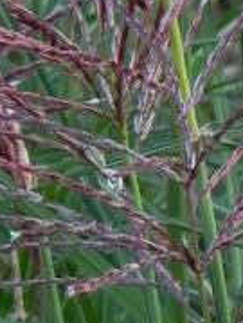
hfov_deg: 2.6
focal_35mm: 575
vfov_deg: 3.4
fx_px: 5363
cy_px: -155
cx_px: 220
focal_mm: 23
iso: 160
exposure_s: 1/40
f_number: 5
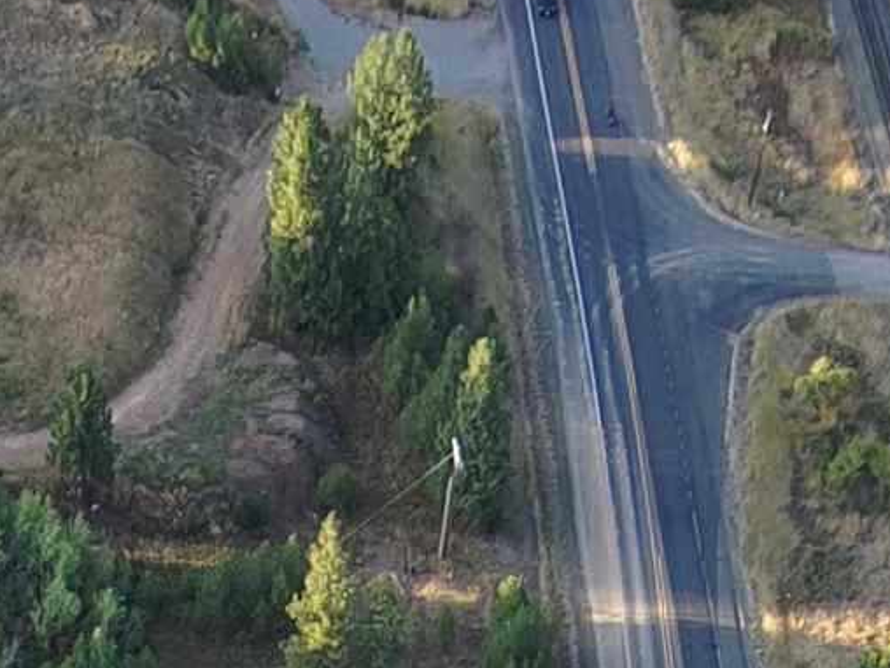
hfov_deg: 15.3
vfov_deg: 9.6
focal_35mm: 127
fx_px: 3265
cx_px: 75
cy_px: 1878
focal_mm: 3.7
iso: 100
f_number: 2.8
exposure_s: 1/137
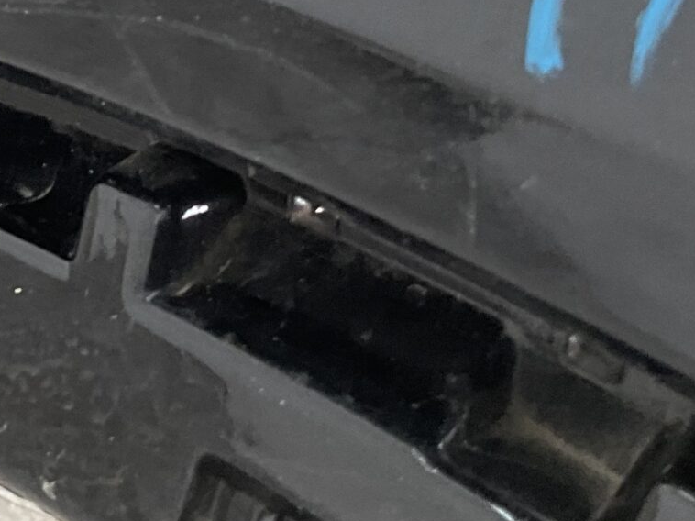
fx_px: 1967
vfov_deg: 14.1
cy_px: -260
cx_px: -131
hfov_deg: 19.0
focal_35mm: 98
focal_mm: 3
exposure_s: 1/120
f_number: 1.8
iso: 32
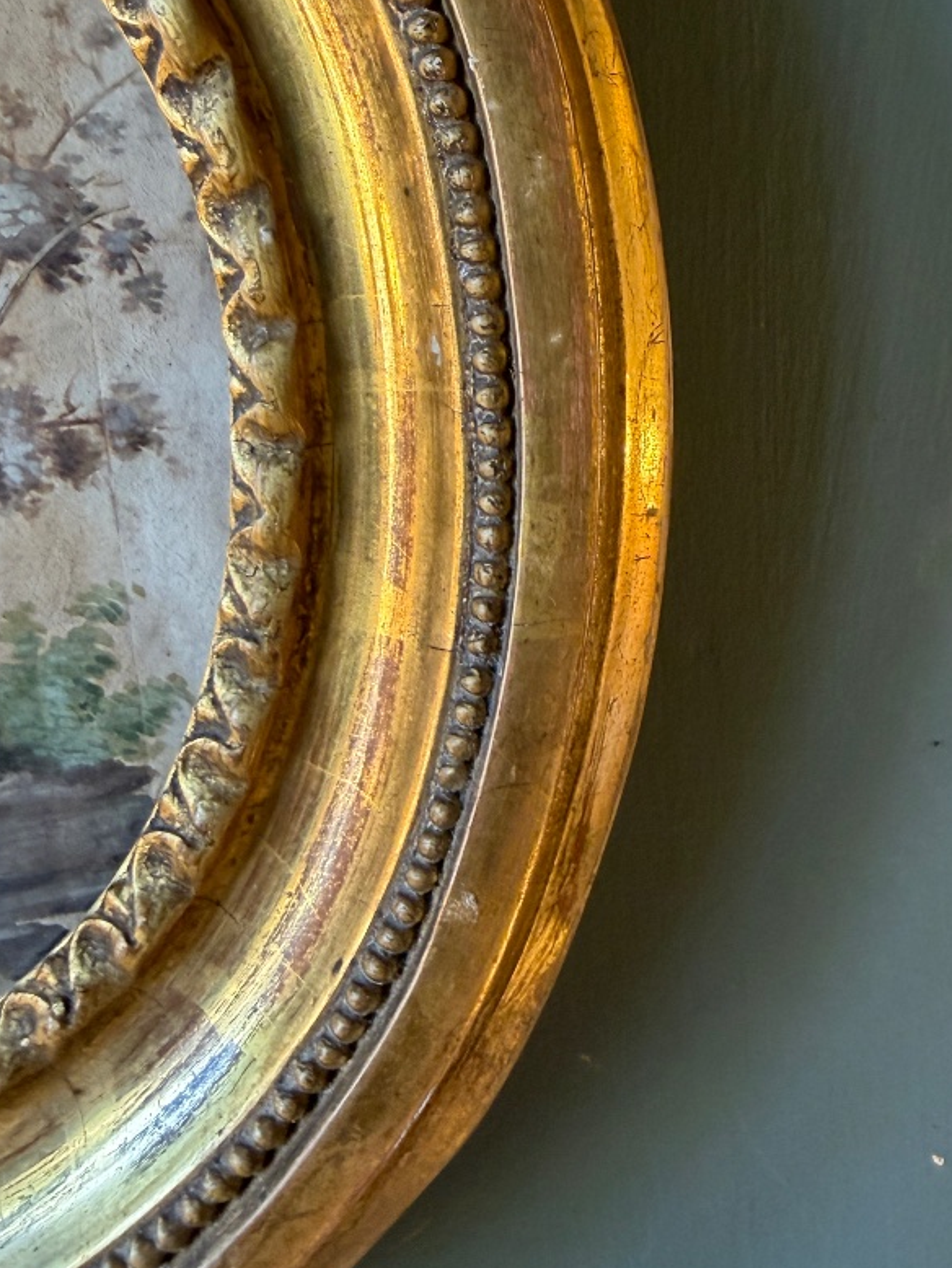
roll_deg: +0.8
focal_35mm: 37
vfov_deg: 49.2
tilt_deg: -1.8
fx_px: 1356
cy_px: 417
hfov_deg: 38.6
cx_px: 533
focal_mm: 2.22
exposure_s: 1/91
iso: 320
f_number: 2.2
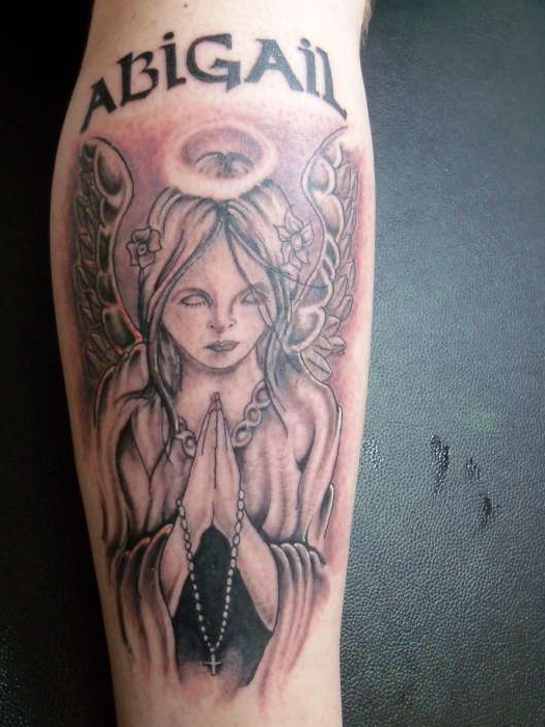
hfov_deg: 36.0
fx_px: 840
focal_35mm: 40
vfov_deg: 46.8
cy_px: 356
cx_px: 260
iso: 200
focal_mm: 6.3
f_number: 3
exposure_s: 1/30
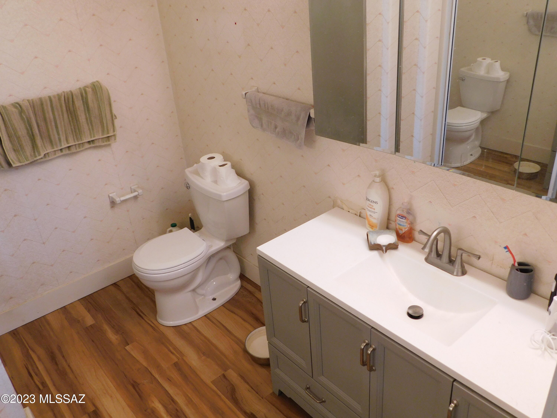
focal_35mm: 30
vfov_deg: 46.8
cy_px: 209
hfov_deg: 60.0
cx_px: 278
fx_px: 483
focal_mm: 5.3
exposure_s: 1/30
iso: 250
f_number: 3.2
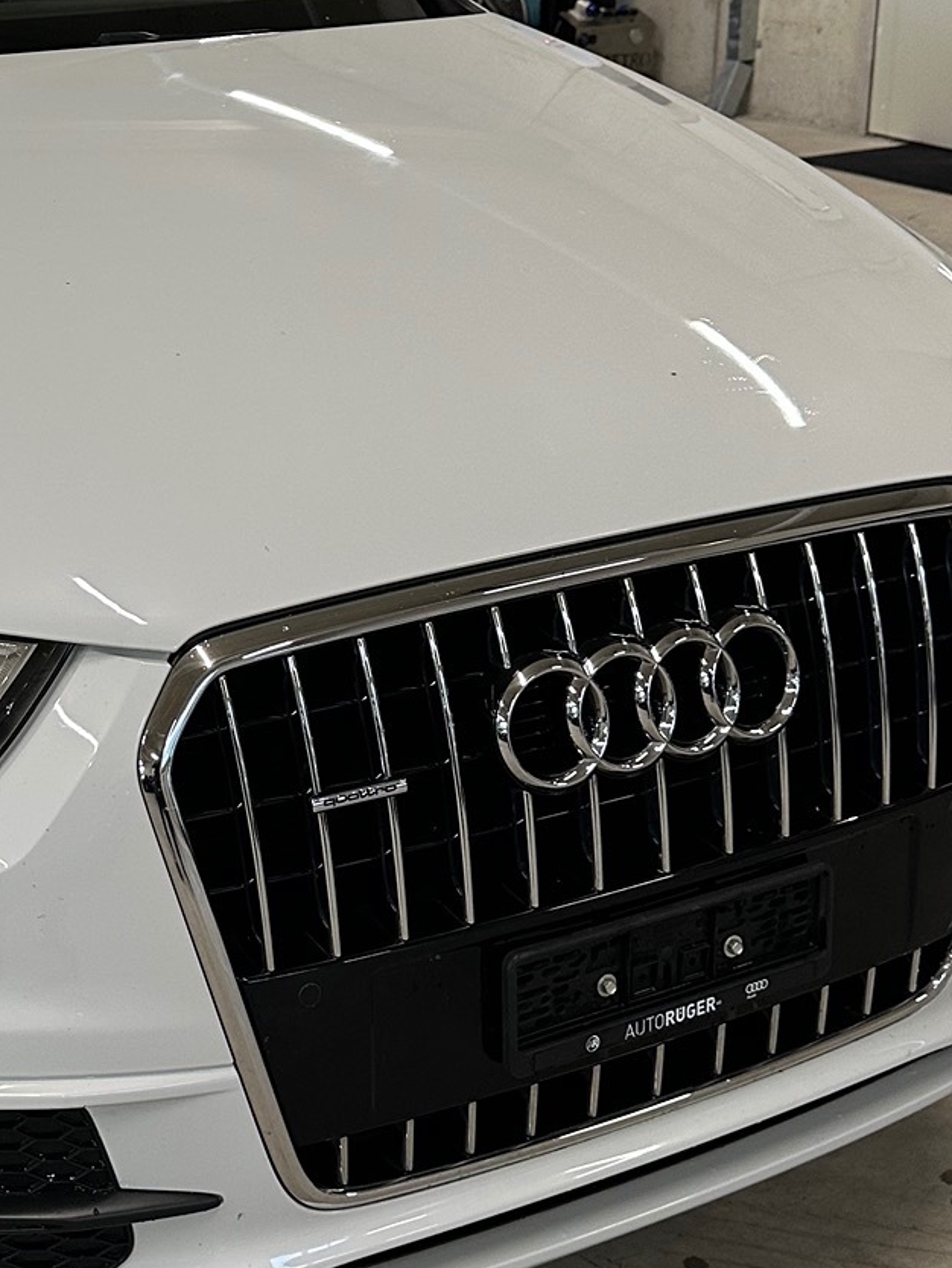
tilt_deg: -16.5
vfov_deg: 33.0
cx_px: 70
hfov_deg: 24.4
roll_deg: +1.5
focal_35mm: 58
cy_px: 455
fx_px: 2126
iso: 160
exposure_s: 1/100
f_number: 1.78
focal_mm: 6.86
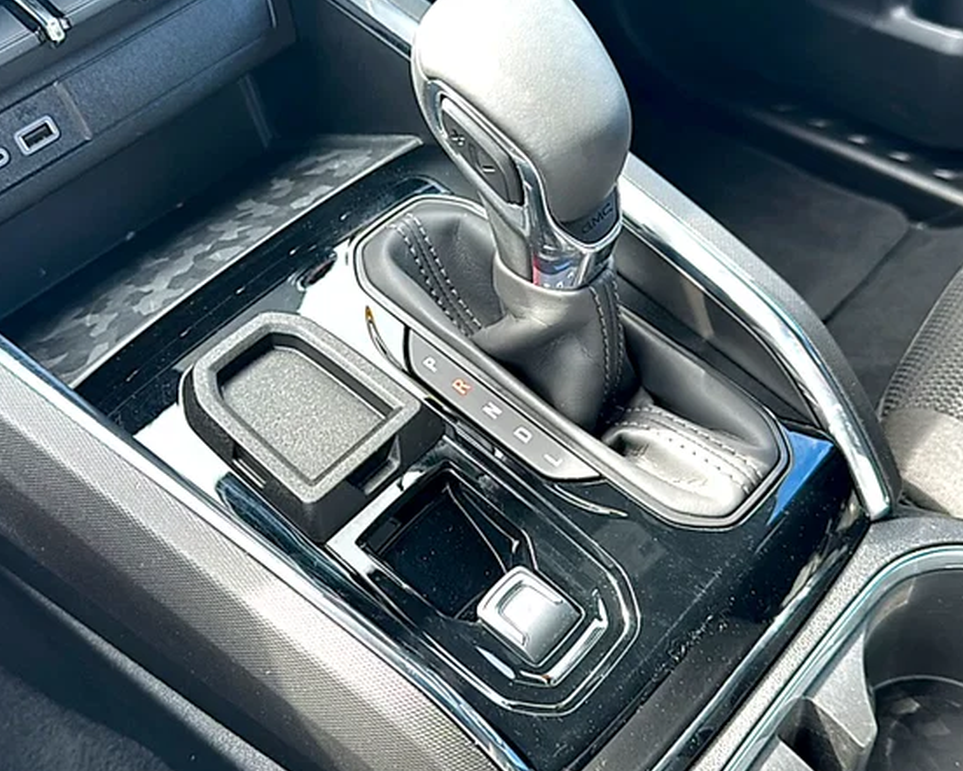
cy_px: 389
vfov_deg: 47.1
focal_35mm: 31
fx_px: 884
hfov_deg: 57.1
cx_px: 439
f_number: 1.78
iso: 50
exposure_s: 1/79
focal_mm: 6.86
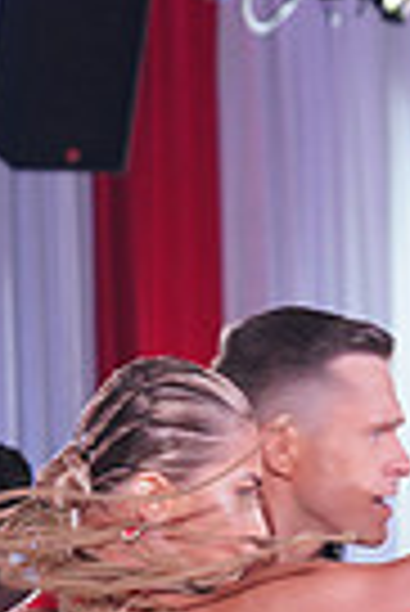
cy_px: 1008
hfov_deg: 4.0
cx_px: 196
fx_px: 5810
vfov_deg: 6.0
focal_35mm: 341
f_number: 5
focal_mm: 80
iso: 1600
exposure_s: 1/160
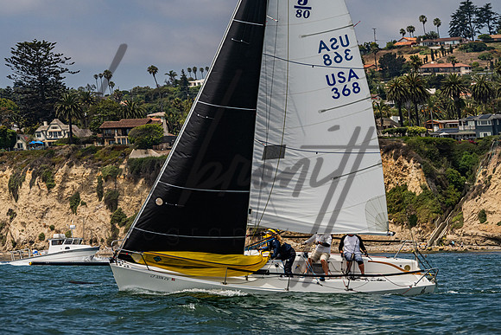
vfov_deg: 6.3
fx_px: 3050
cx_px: 255
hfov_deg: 9.4
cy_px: 126
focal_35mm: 219
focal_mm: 170
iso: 500
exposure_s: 1/4000
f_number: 8
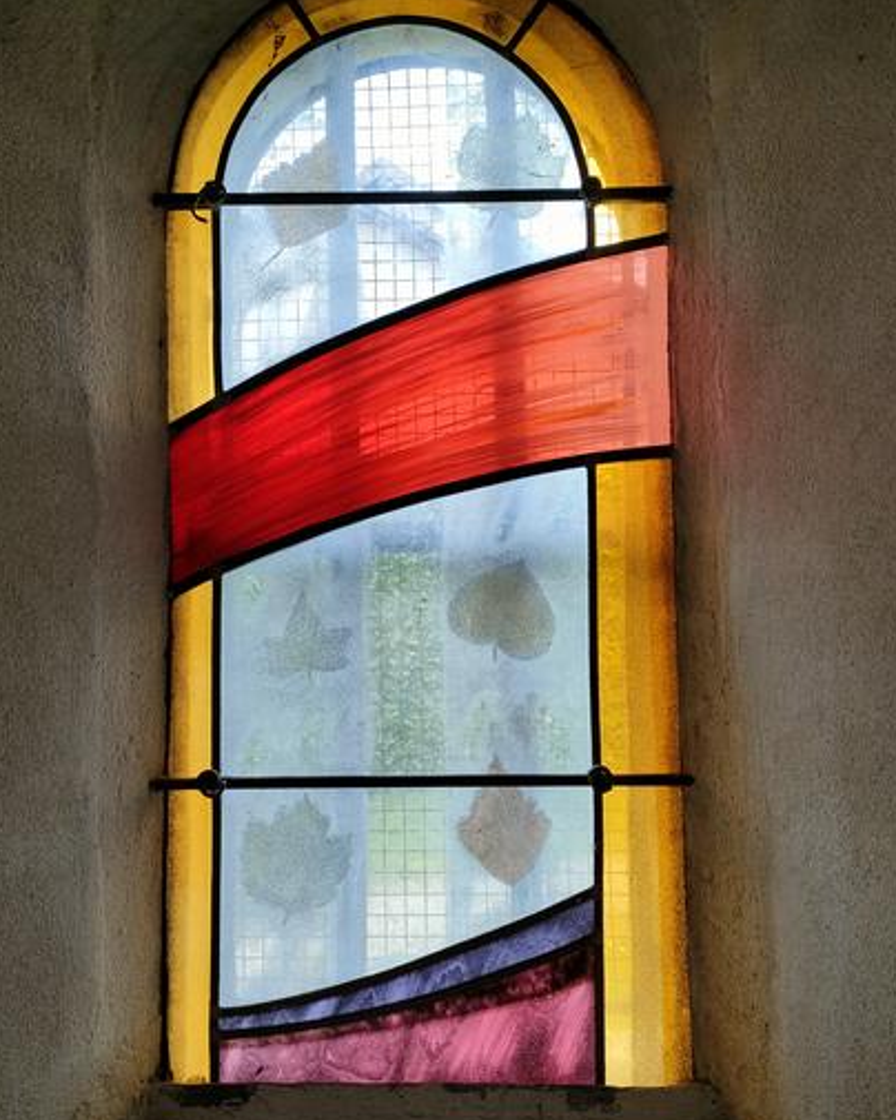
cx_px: 448
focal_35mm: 29
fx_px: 961
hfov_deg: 50.0
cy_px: 539
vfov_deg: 60.4
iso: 80
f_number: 1.7
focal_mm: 4.73
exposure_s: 1/100
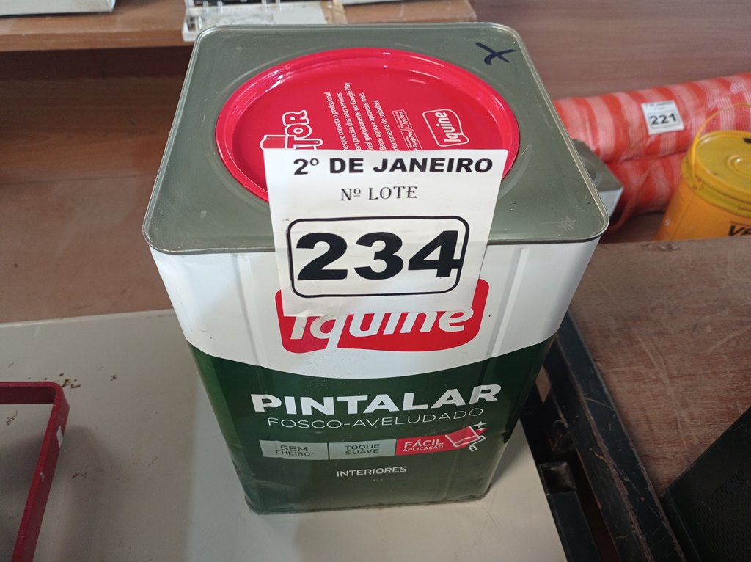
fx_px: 607
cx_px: 376
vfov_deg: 49.7
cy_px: 281
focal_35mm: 28
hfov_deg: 63.5
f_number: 1.79
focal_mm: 4.7
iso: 346
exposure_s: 1/30
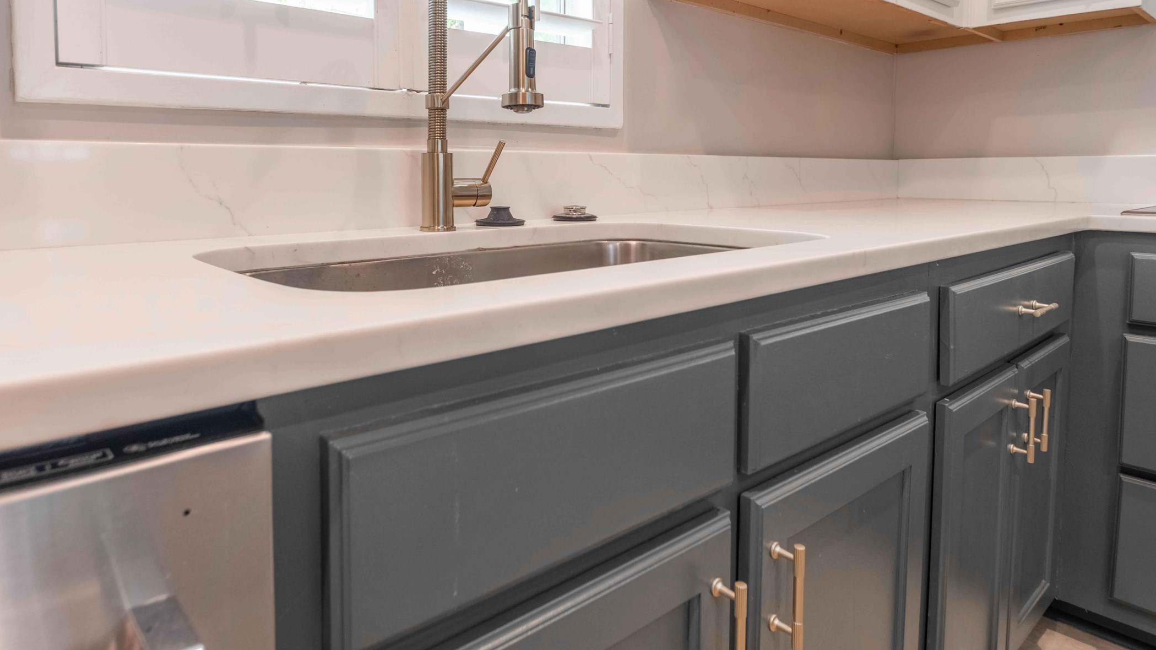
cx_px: 534
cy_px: 202
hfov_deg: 78.6
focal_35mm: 23
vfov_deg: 48.4
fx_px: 705
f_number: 5.6
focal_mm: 15
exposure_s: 1/60
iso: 400
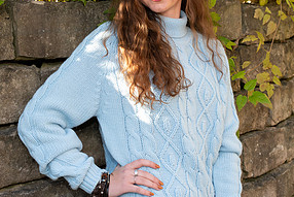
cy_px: 68
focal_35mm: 81
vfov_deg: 16.8
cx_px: 200
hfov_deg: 24.9
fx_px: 662
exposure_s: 1/160
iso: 320
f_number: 4
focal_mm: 40
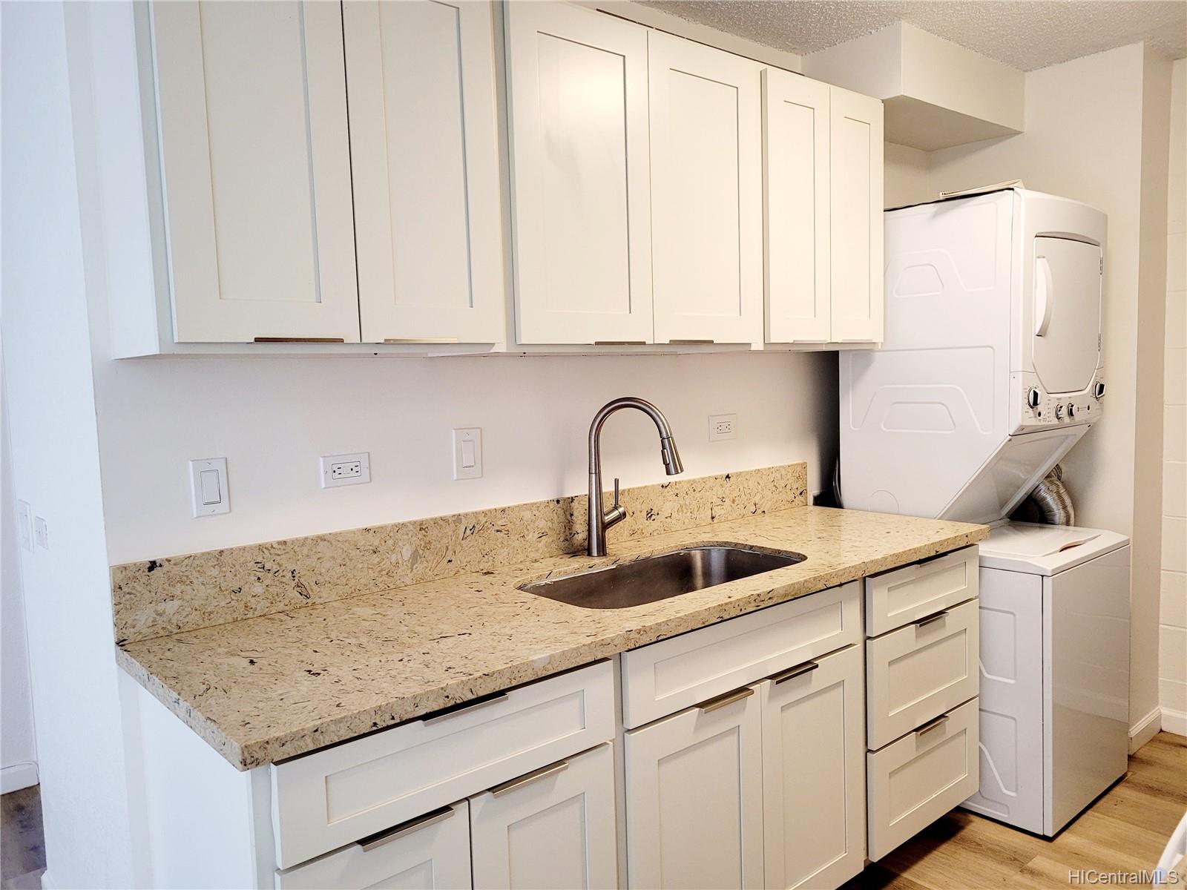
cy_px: 445
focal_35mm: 26
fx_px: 892
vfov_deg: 53.1
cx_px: 594
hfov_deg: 67.3
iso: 200
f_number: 1.8
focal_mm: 5.4
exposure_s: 1/60.2
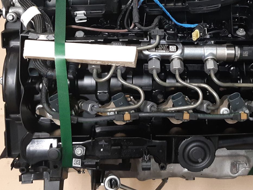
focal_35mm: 57
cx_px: 178
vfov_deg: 25.6
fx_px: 417
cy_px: 68
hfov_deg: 33.3
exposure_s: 1/50
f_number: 1.7
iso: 200
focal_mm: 3.93
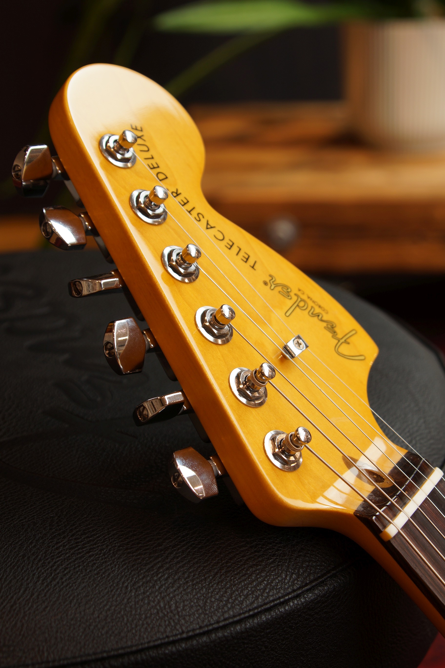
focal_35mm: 60
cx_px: 222
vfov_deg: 33.4
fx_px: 1112
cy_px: 334
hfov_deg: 22.6
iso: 100
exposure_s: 1/10
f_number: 5.6
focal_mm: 40
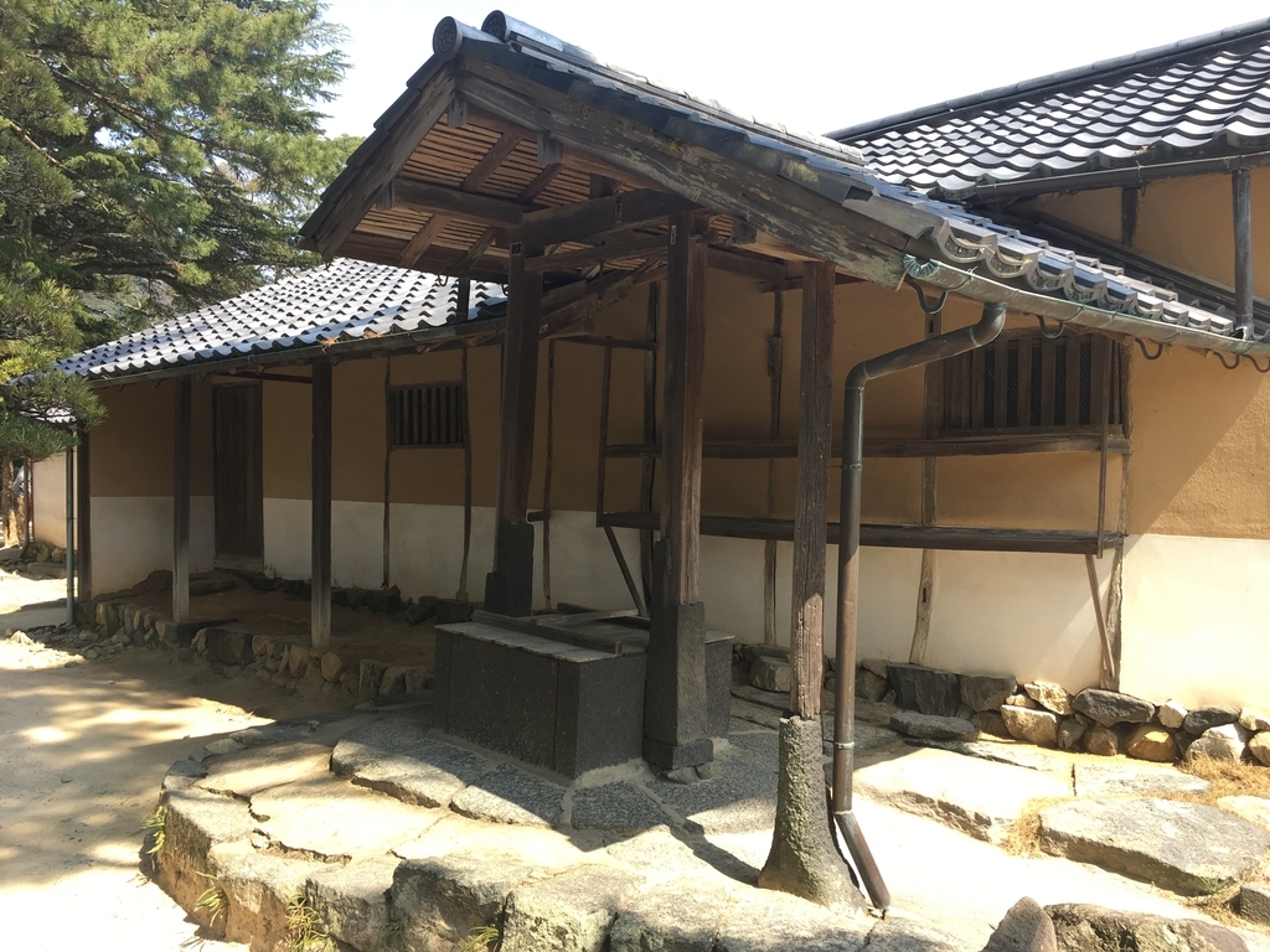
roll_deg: -0.6
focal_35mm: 29
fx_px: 1064
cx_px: 635
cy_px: 476
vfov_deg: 48.2
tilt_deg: +1.5
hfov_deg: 61.7
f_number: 2.2
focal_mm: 4.15
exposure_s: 1/303
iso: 25
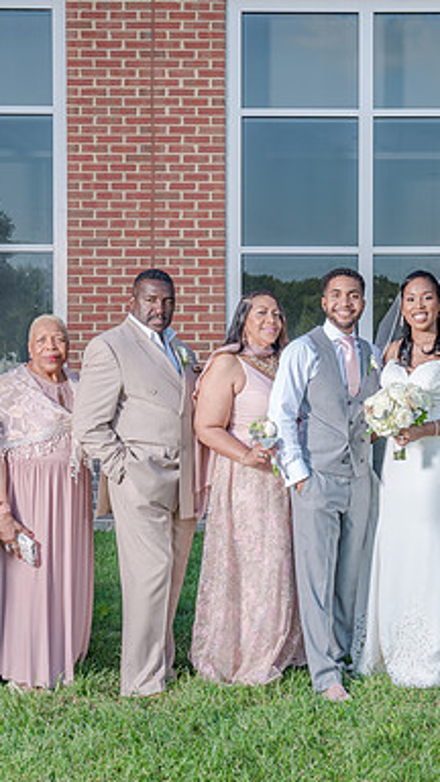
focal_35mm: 72
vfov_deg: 29.4
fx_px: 1493
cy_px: 386
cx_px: 351
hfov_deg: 16.6
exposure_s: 1/200
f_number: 5.6
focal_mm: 41
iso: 200
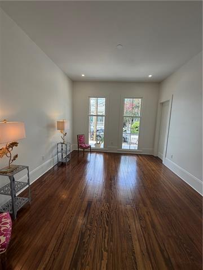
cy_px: 135
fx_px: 109
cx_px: 102
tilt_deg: -8.5
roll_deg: -2.3
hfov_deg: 85.7
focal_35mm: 14
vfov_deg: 102.1
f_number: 2.2
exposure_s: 1/120
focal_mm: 2.22
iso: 50
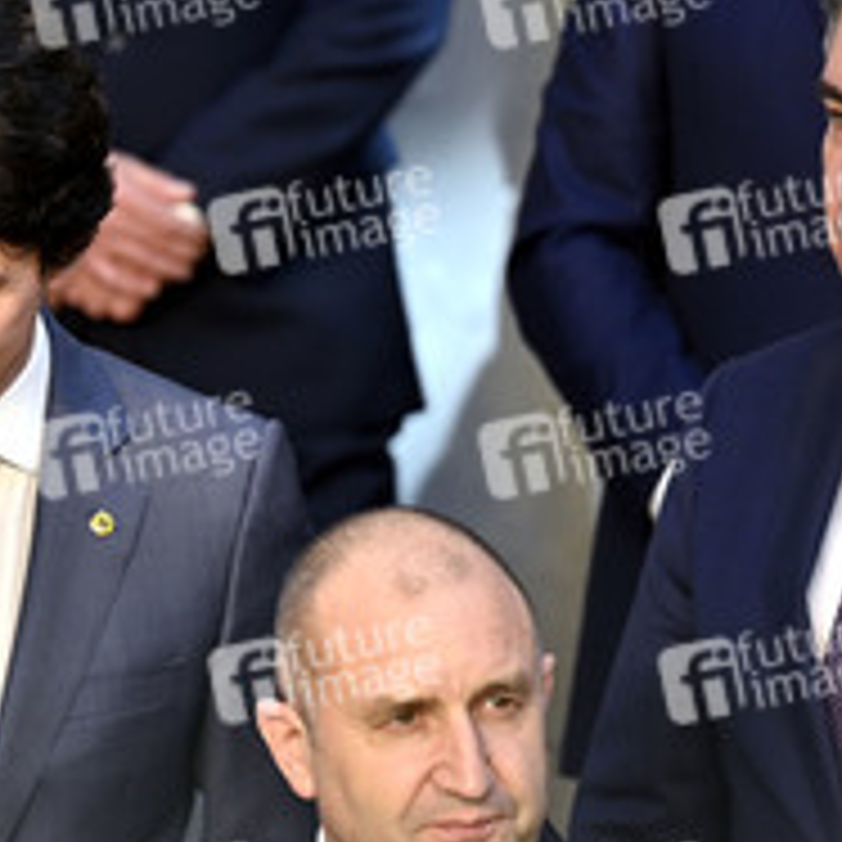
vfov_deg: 4.9
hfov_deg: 4.9
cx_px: 203
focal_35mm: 358
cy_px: 558
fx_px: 9852
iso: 400
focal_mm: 175
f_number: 2.8
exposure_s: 1/400
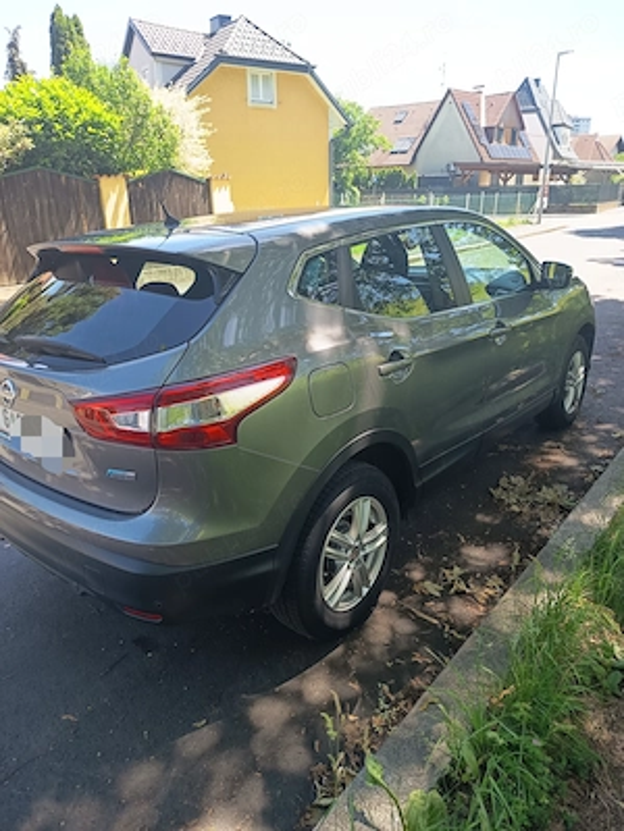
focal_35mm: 24
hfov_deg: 56.8
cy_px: 416
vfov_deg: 71.6
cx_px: 312
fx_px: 577
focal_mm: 5.24
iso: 90
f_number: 1.7
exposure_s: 1/100
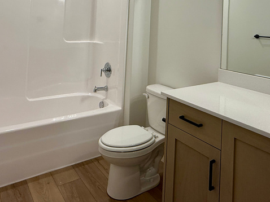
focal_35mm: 30
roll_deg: -2.6
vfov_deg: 42.7
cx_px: 141
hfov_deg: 60.0
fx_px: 234
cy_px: 19
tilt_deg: +2.9
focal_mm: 2.22
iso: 100
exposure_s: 1/120
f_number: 2.2
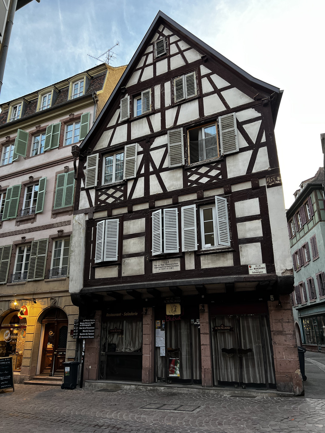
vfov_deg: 67.3
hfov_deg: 53.1
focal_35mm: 26
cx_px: 162
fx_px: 325
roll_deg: +1.0
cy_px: 216
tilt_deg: +19.9
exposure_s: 1/121
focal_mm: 5.7
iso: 100
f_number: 1.5
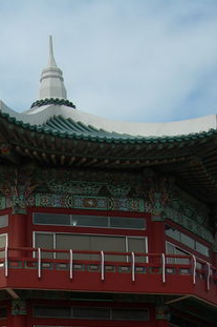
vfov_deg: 22.5
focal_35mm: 89
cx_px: -56
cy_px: 273
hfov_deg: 14.7
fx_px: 806
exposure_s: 1/674
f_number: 4.8
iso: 50
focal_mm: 7.8
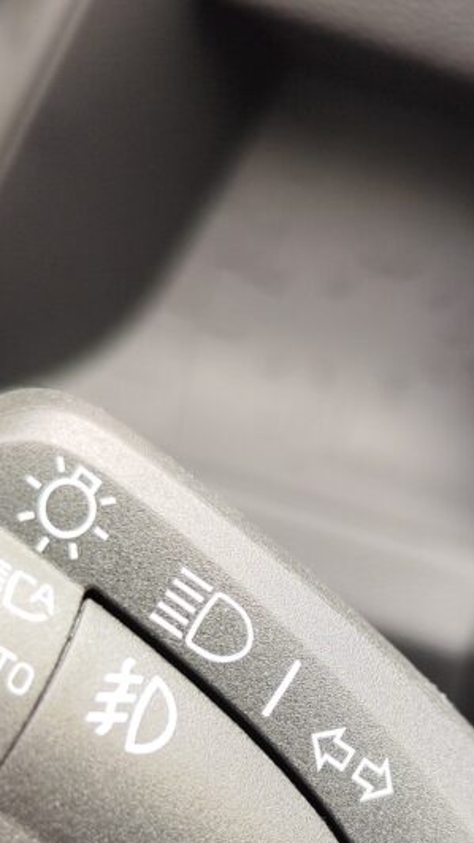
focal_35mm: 66
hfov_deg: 18.2
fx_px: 1476
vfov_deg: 31.1
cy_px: 680
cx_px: 311
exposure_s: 1/57.1
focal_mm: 7.01
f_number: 1.69
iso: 376
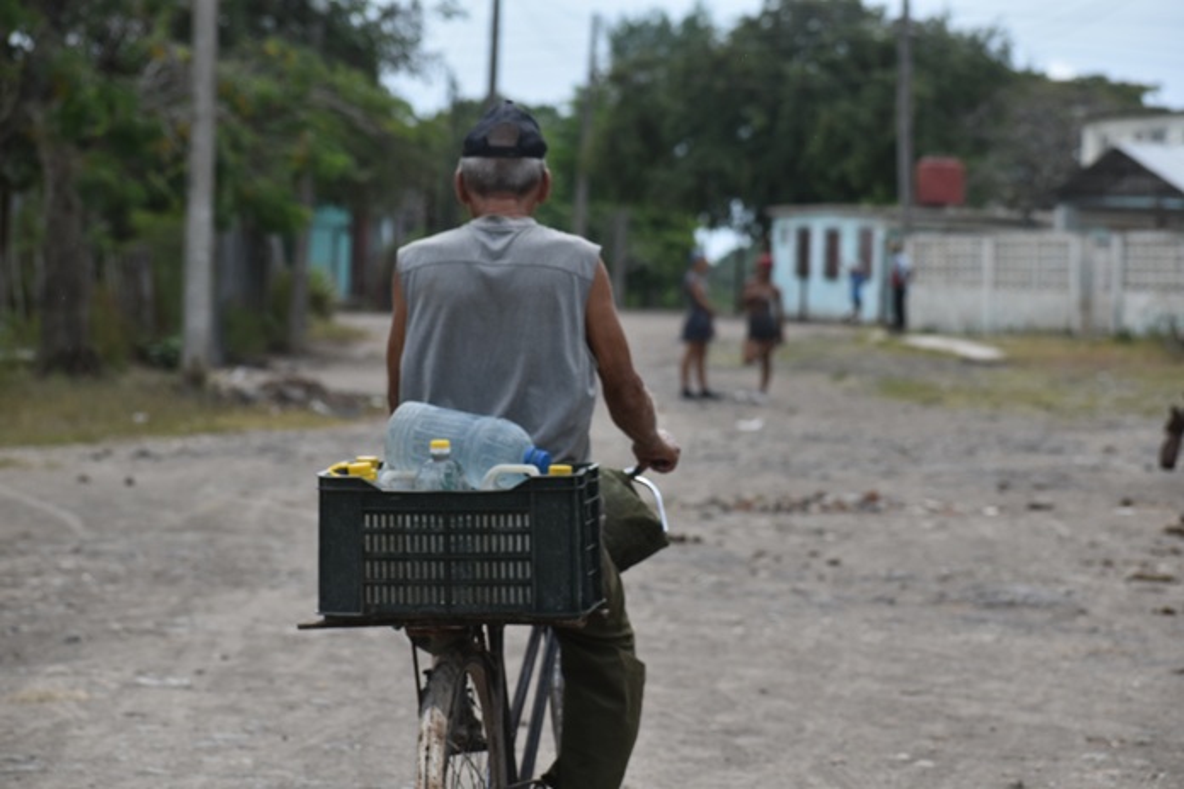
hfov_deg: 12.5
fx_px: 5426
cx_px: 592
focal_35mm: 165
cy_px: 394
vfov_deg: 8.3
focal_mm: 110
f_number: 6.3
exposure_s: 1/640
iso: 200
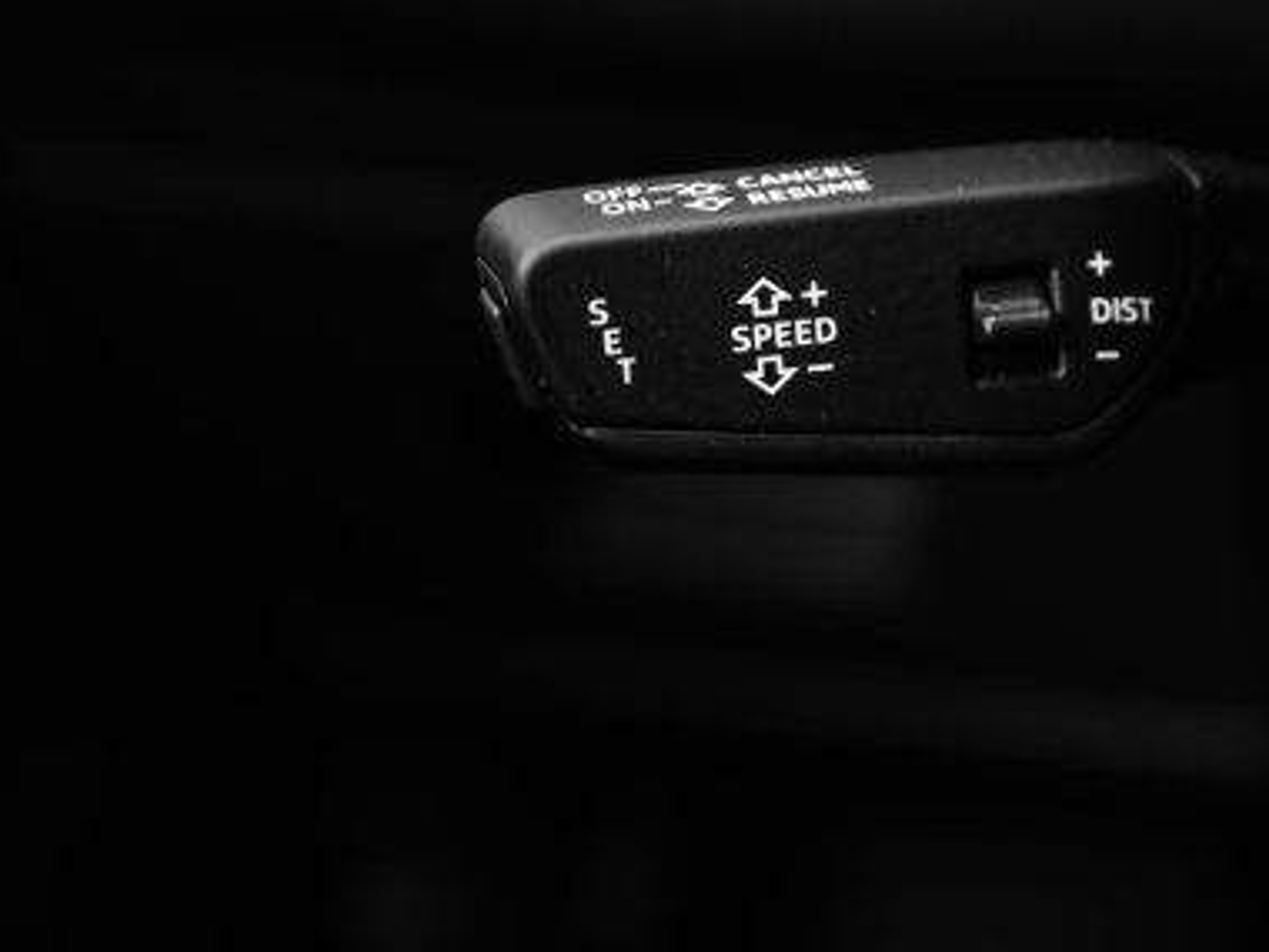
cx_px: 848
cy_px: 302
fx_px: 2969
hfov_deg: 24.0
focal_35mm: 81
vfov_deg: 18.2
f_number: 4
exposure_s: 1/200
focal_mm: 50
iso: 640
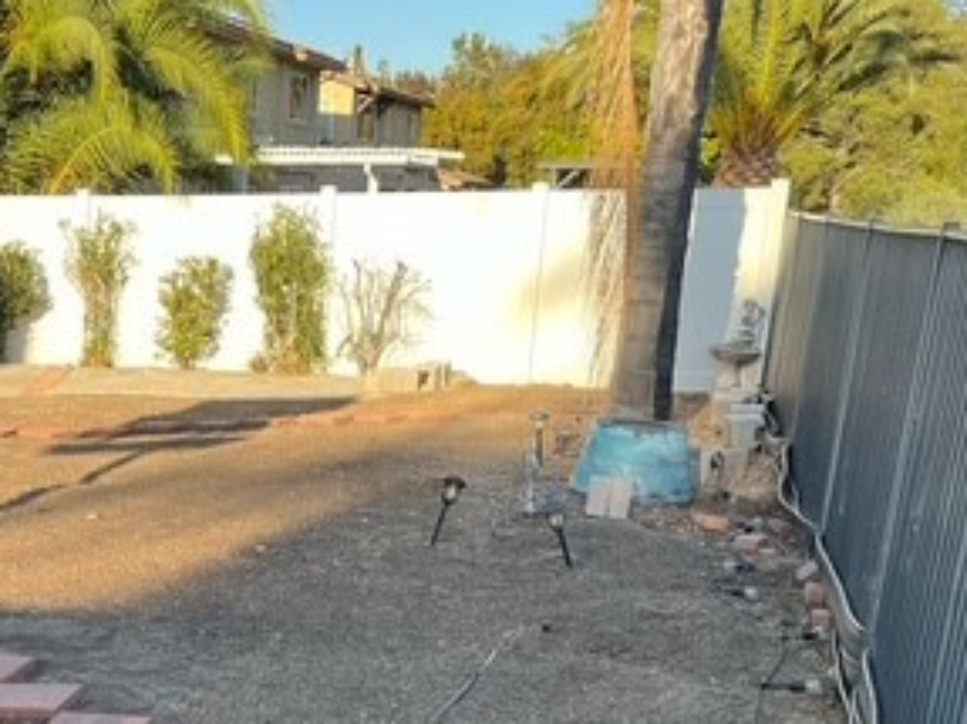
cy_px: 626
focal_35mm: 58
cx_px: 3
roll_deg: -0.7
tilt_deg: -15.9
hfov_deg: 30.9
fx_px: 1620
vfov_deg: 24.6
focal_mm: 5.1
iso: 50
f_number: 1.6
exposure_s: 1/737
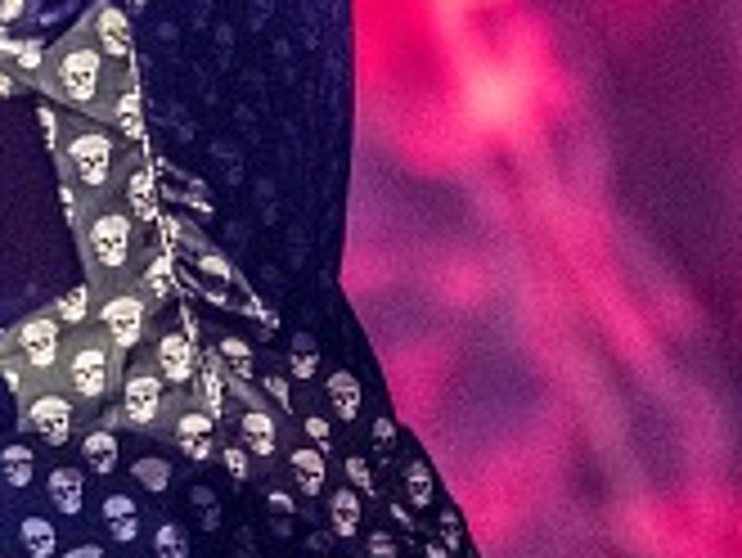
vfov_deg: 2.9
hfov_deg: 3.8
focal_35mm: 512
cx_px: -459
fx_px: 10983
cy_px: -236
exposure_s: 1/100
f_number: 2.8
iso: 4000
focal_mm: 122
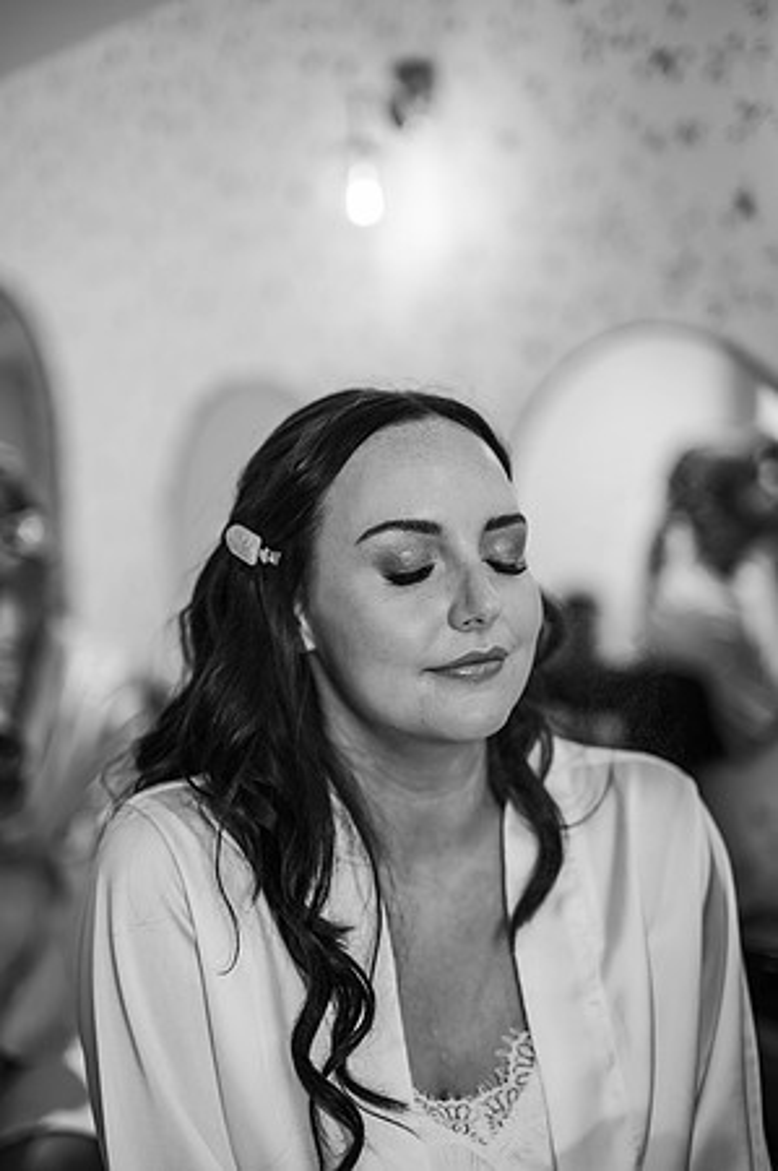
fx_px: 1624
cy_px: 586
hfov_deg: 26.9
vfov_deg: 39.6
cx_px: 389
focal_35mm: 50
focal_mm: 50
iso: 110
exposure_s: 1/250
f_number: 1.4
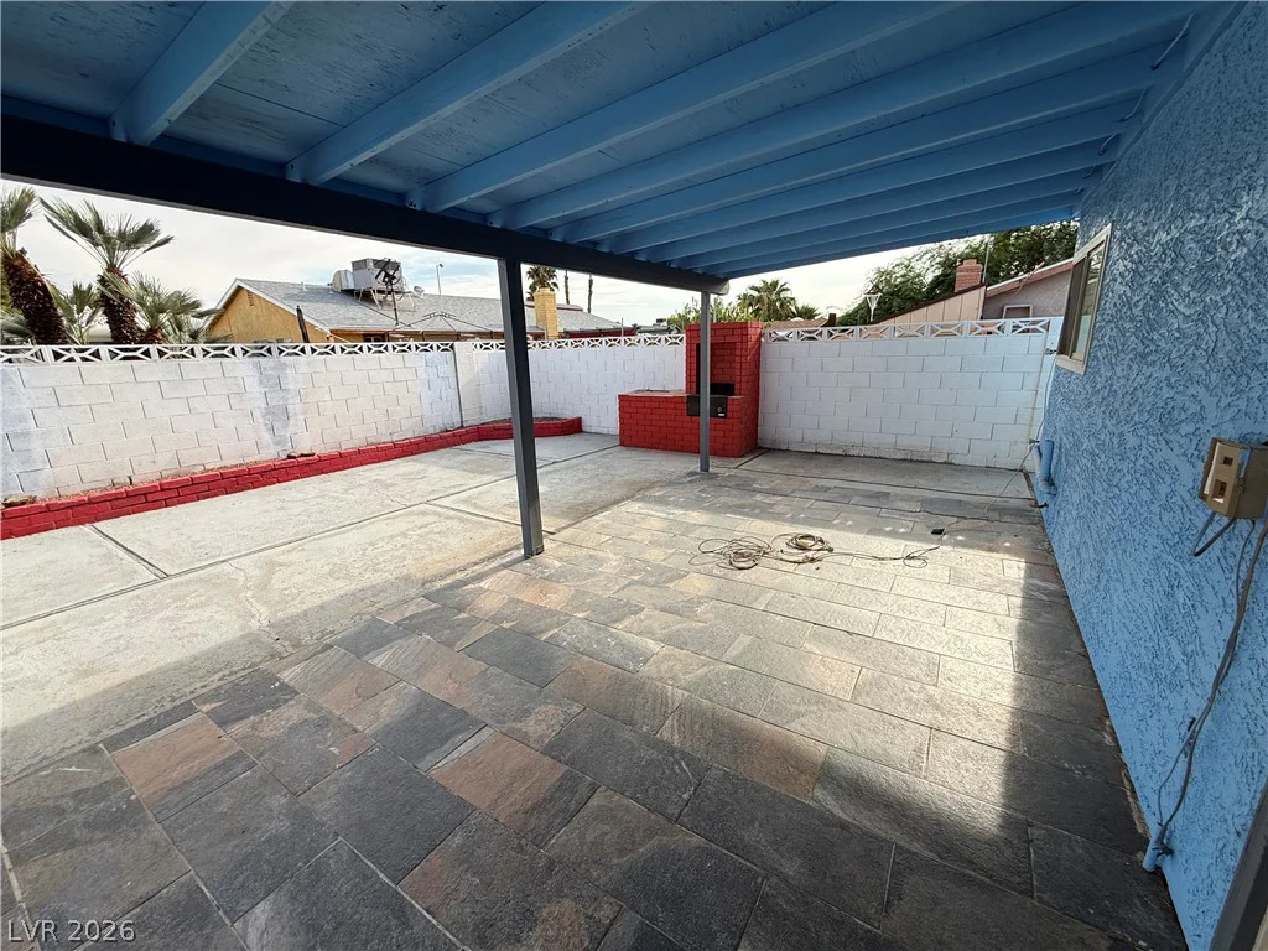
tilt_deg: -13.4
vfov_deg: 85.7
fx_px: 513
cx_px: 634
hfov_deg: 102.1
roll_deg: +1.7
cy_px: 476
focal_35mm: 14
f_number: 2.2
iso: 64
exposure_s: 1/1211
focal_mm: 2.22
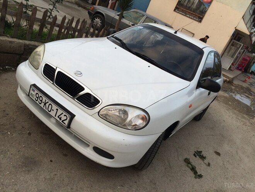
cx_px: 128
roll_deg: -23.7
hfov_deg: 61.7
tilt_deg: -21.0
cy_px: 96
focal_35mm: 29
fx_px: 214
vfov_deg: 48.2
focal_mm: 4.15
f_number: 2.2
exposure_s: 1/236
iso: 32
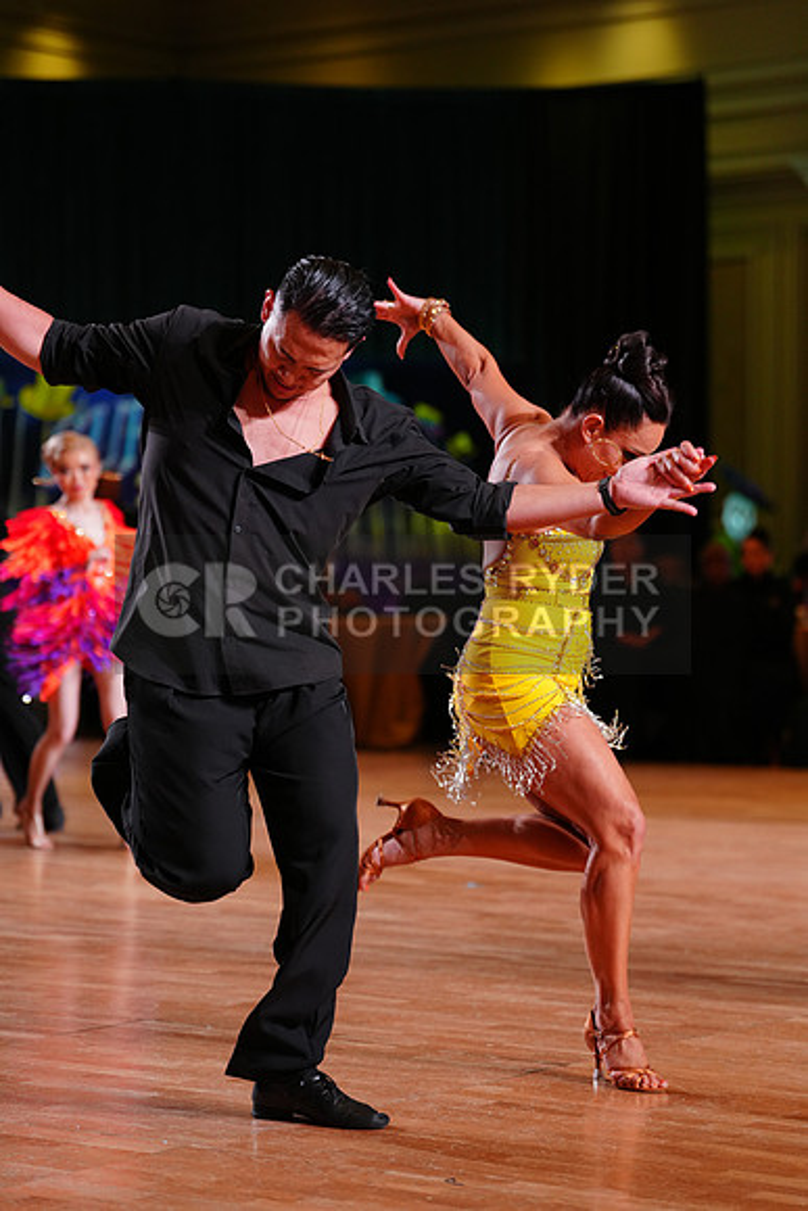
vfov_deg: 21.9
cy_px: 606
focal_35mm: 93
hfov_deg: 14.7
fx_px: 3129
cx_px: 404
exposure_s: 1/400
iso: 1250
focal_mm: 93
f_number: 2.8
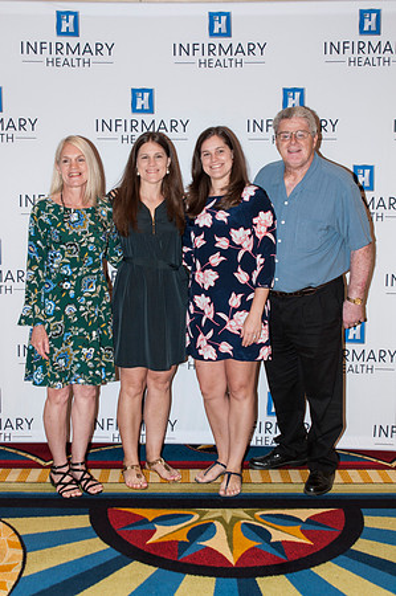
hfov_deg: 28.9
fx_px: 769
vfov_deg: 42.4
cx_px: 198
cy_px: 298
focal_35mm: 46
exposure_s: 1/60
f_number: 5.6
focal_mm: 31
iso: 400
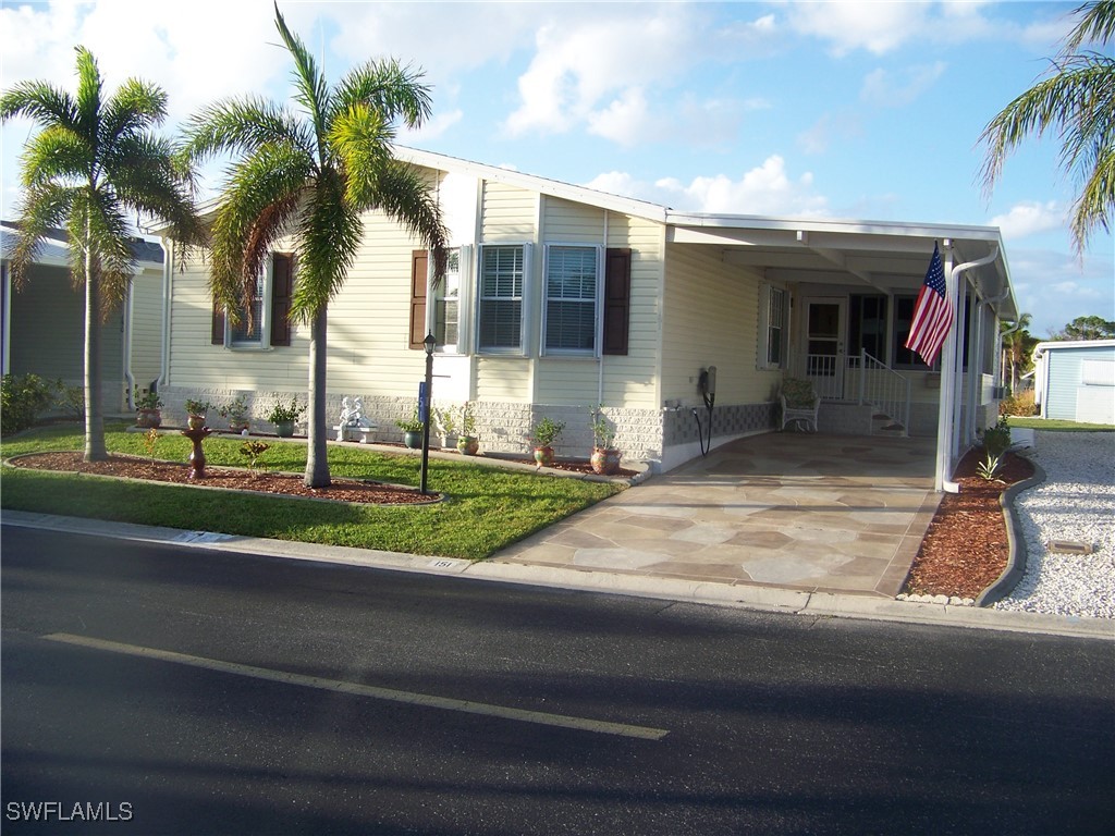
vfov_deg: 39.7
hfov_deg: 51.4
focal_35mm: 36
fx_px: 1160
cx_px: 558
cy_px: 418
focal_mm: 5.85
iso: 64
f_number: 2.8
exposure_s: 1/320
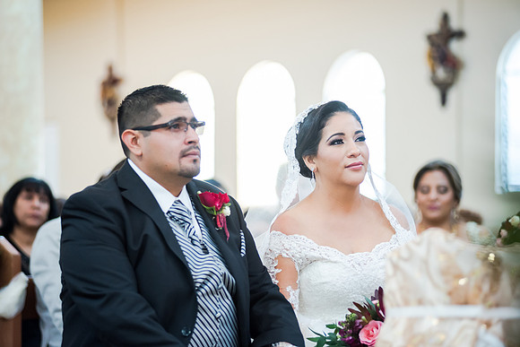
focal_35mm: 135
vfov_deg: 10.2
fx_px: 1950
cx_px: 260
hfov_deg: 15.2
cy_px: 174
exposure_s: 1/100
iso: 1600
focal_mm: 135
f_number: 2.8
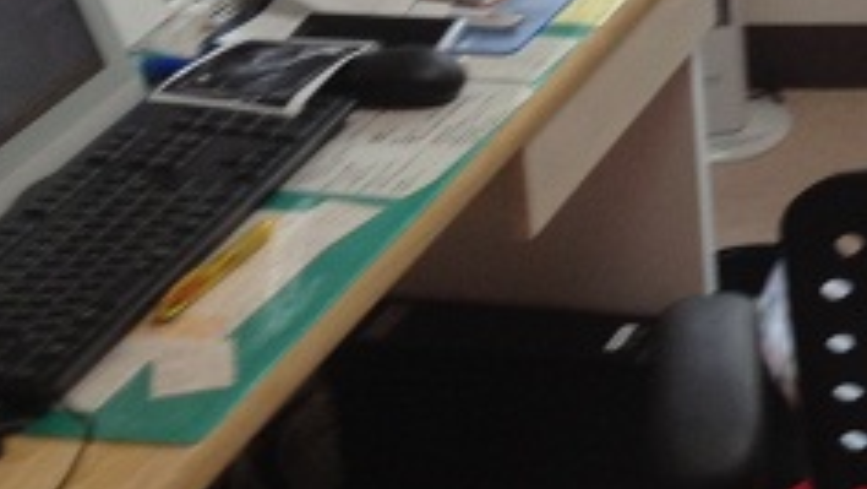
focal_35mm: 132
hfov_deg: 14.7
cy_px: -51
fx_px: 3036
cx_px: 1429
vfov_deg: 9.1
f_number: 2.4
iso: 64
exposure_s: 1/30
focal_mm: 4.28
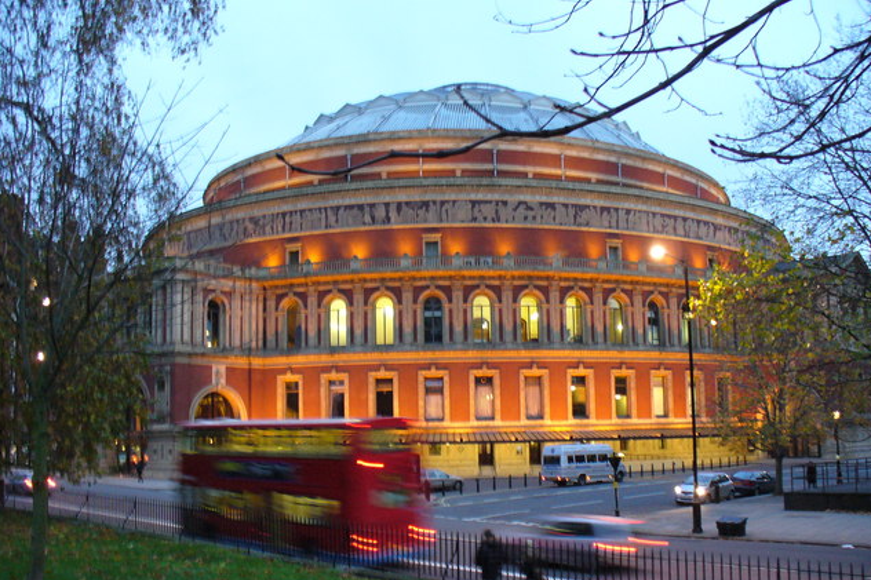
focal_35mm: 39
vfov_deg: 34.2
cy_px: 309
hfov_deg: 49.6
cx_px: 440
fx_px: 943
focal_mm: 6.1
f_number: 2.8
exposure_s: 1/8
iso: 200
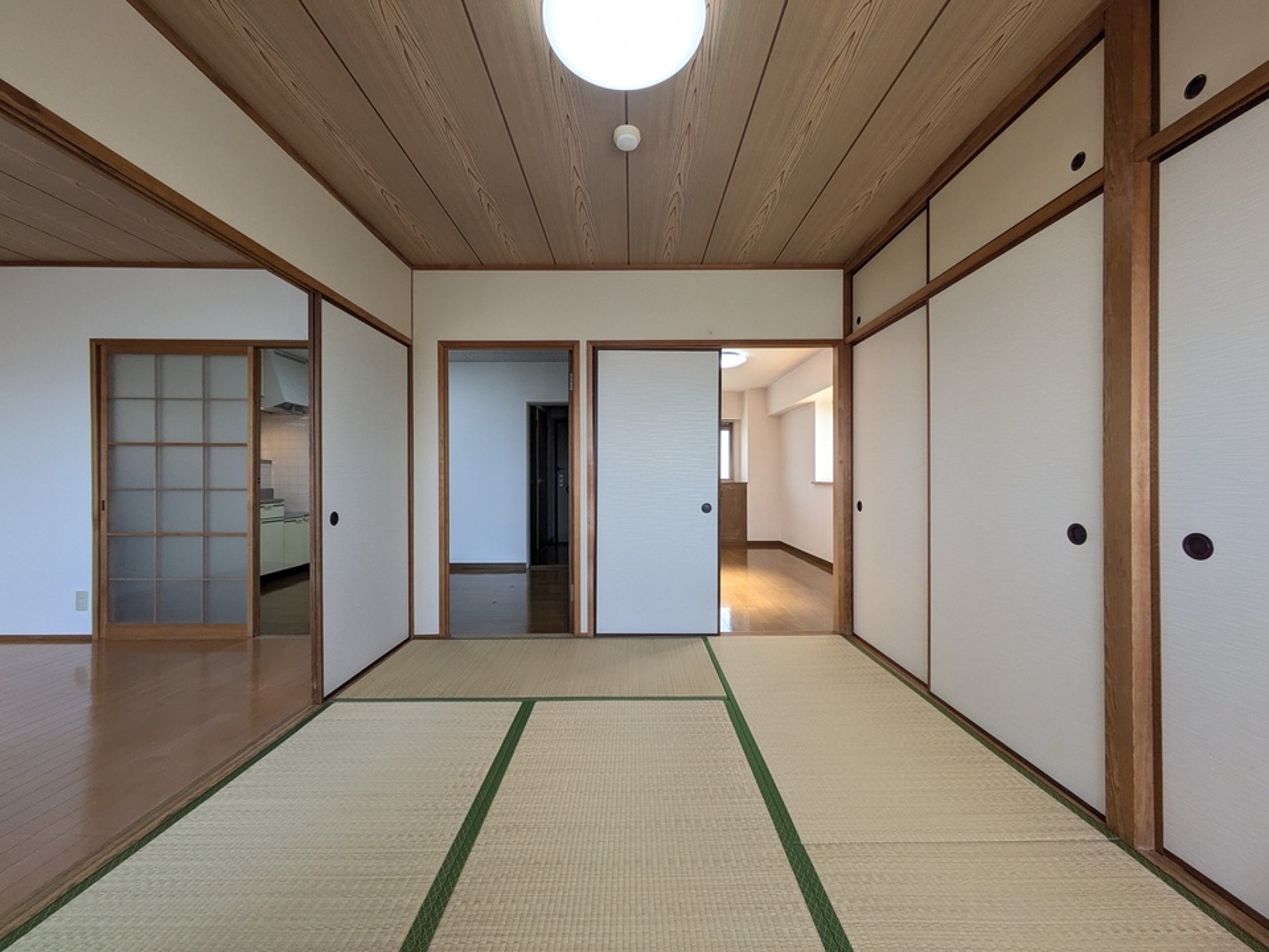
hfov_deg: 102.1
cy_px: 476
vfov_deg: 85.7
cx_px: 634
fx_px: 513
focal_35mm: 14
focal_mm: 1.83
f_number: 2.2
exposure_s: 1/120
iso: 65
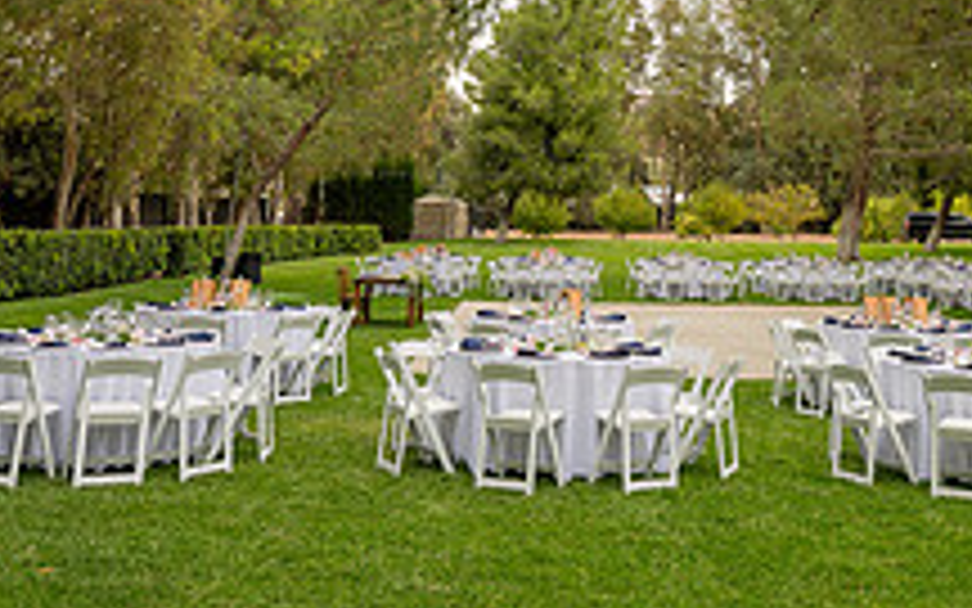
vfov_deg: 23.1
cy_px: -135
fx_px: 1351
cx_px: 621
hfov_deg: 39.3
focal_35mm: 51
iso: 200
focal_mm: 24
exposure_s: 1/125
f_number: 5.6
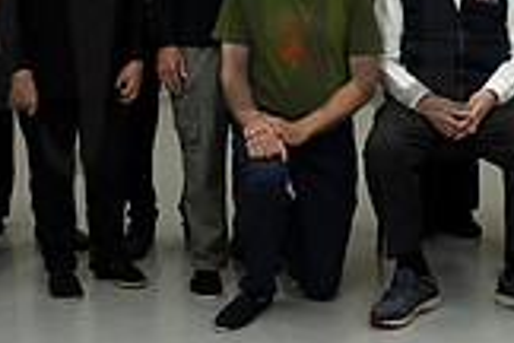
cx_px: 425
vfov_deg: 15.4
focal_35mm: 86
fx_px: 1228
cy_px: -51
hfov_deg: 23.2
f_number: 5.6
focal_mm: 24
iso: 2000
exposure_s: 1/200
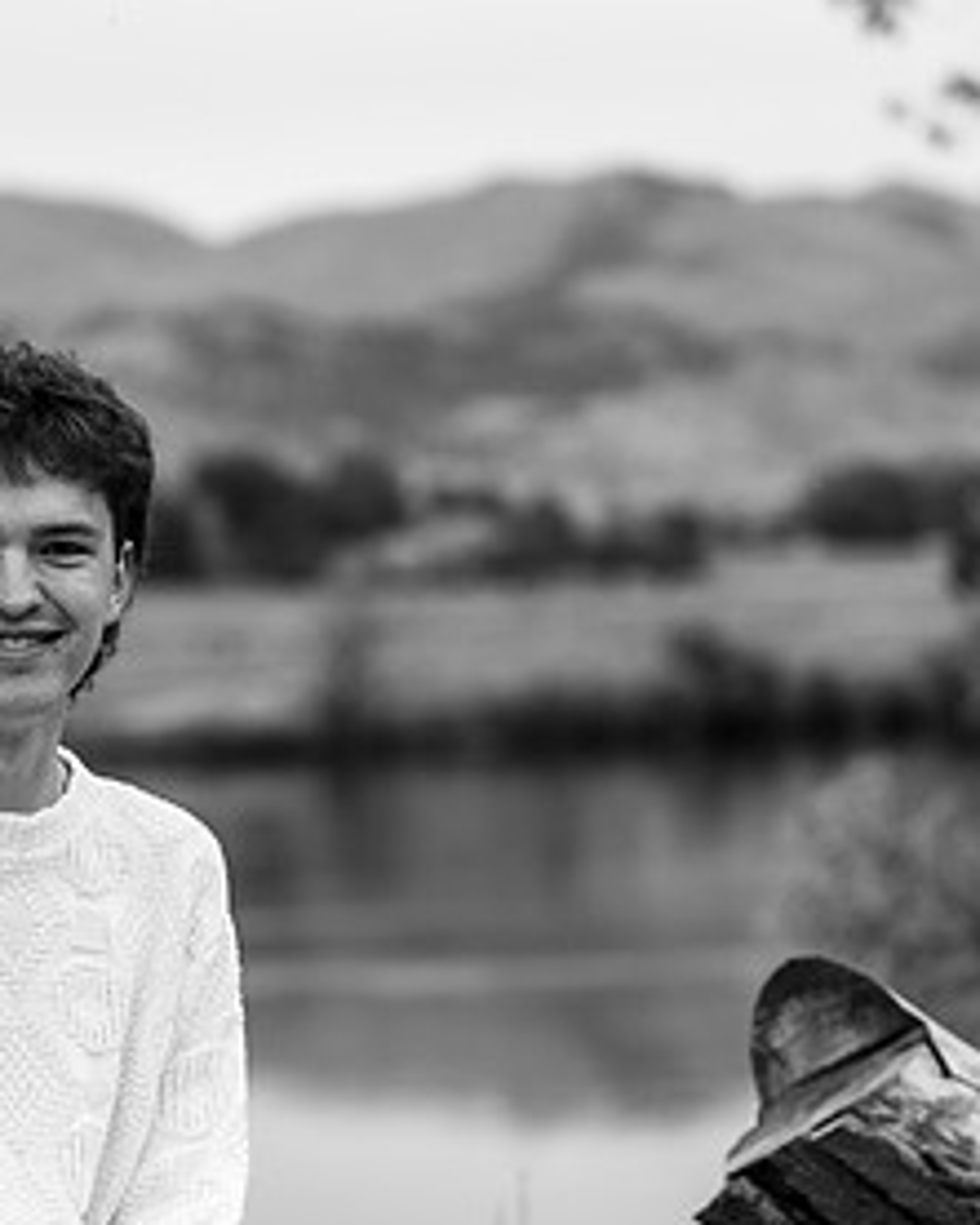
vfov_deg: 10.5
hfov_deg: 8.4
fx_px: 6667
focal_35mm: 184
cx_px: 115
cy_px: 814
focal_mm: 83
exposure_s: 1/125
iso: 250
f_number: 2.8
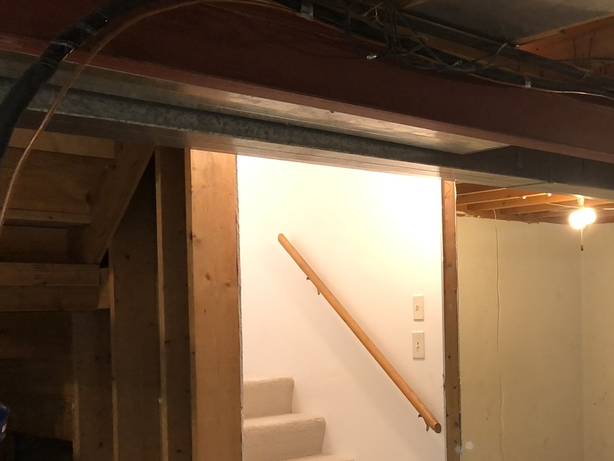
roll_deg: +1.3
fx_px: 887
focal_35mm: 50
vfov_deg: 28.9
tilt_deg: -0.6
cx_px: 521
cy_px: 319
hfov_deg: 36.4
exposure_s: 1/15
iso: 80
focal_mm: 4
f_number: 1.8
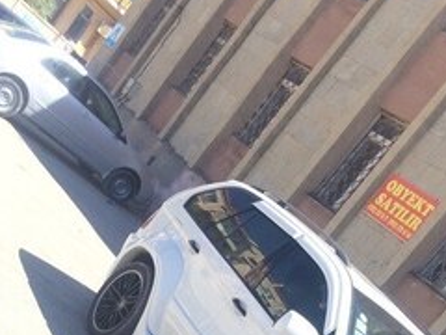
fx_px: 773
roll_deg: -41.0
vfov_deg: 22.0
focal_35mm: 60
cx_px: 238
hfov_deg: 32.2
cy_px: 434
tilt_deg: -12.2
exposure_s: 1/707
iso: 32
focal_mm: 4.15
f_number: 2.2
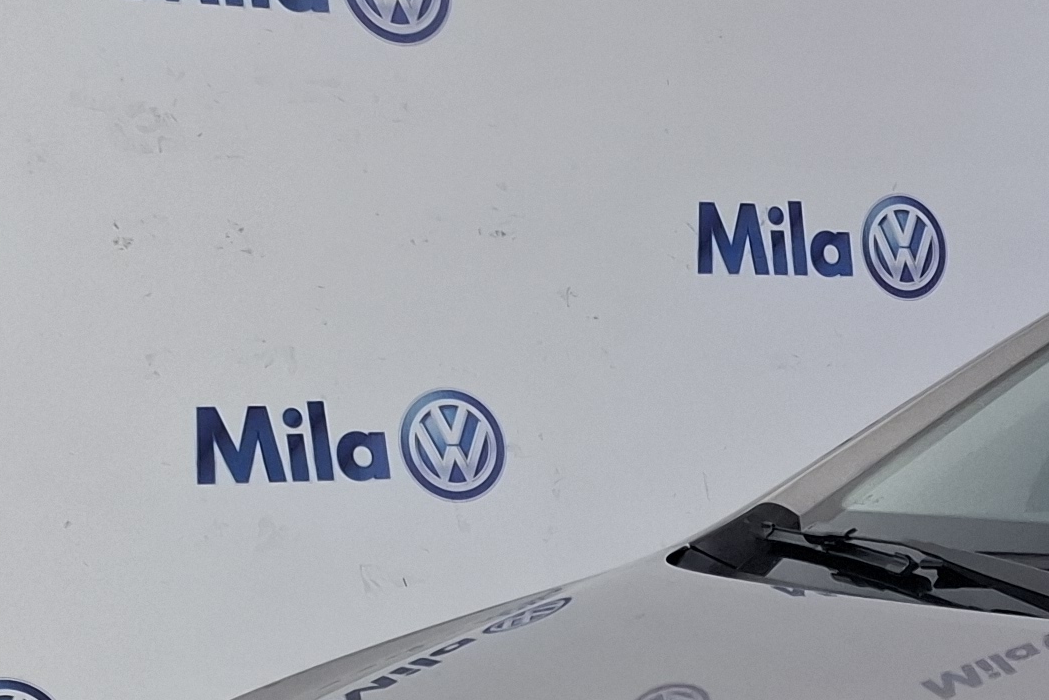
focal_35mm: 93
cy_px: 1287
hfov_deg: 19.4
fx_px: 2710
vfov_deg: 13.2
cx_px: 1529
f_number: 1.8
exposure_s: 1/60
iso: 320
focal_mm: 5.54
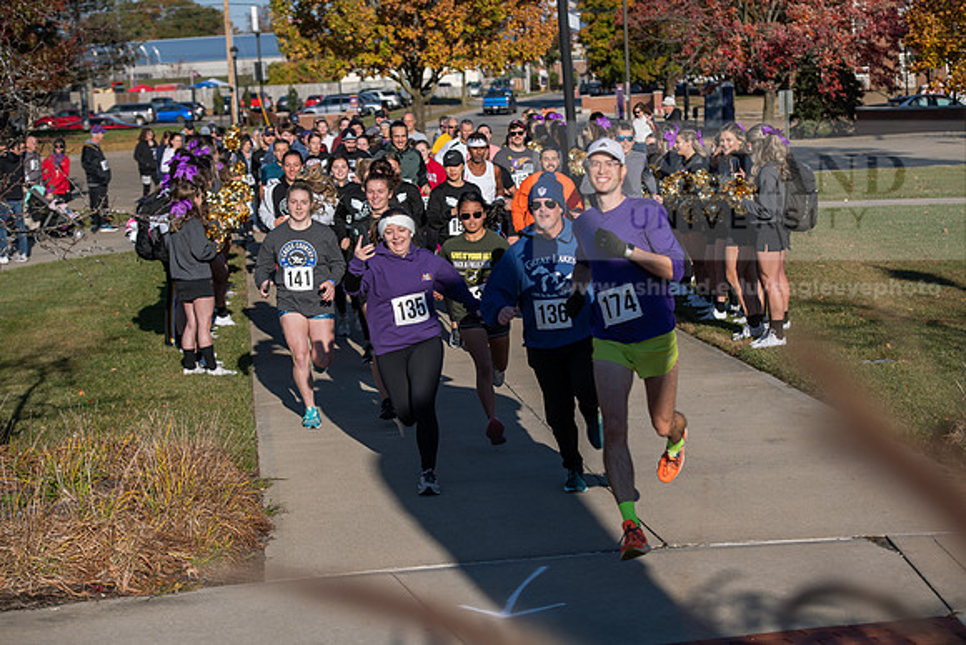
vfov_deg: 16.1
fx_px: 2281
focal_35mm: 85
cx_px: 483
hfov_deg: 23.9
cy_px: 322
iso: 64
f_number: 4.5
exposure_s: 1/500
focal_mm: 85
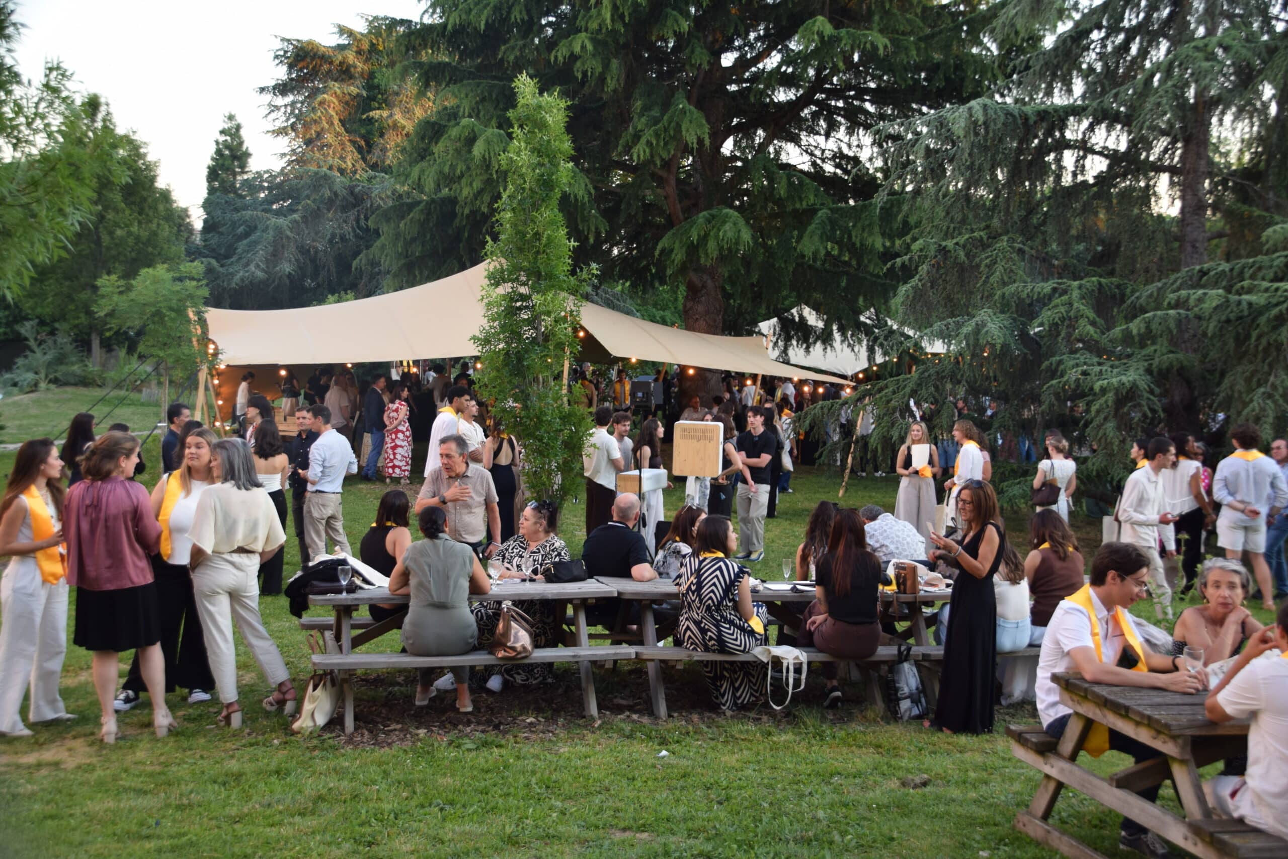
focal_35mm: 44
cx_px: 644
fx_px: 1556
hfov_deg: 45.0
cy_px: 430
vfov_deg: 30.9
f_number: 5
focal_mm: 29
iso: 400
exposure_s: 1/100
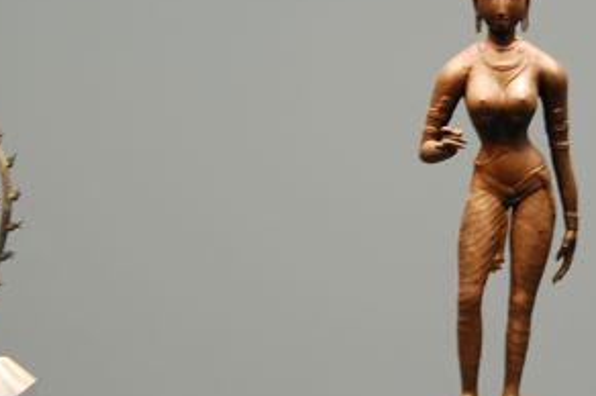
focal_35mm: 115
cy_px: 153
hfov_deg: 17.6
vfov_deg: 11.9
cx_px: 492
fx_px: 1902
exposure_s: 1/15
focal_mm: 28
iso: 400
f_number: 4.2
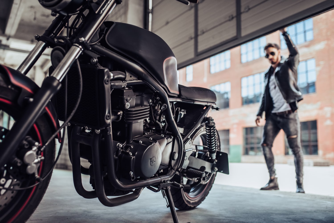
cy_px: 112
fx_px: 325
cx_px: 167
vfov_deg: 37.9
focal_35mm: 35
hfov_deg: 54.4
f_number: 2.2
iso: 640
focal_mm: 35
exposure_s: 1/1000
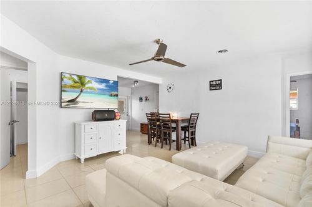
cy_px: 104
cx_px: 156
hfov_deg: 96.8
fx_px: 138
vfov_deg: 73.6
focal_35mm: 16
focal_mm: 16
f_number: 8
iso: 400
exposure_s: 1/10
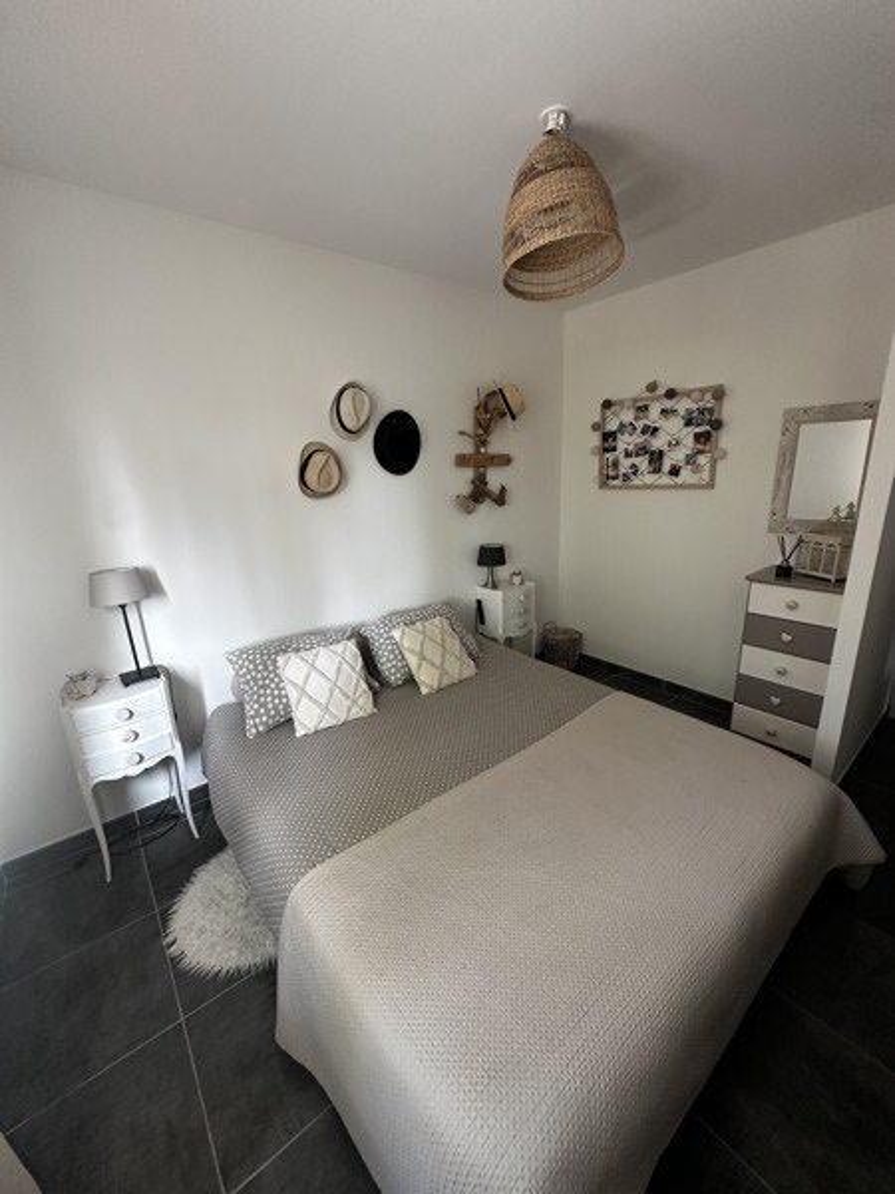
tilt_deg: -15.6
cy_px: 597
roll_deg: +2.2
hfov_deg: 85.7
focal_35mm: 14
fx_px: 483
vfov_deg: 102.1
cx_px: 448
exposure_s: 1/49
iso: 160
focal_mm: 2.22
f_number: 2.2
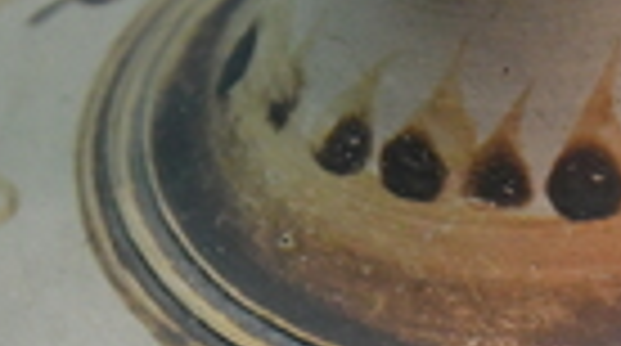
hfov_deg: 3.6
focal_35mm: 603
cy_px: 600
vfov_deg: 2.0
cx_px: 486
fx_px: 9910
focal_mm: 120
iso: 8000
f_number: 8
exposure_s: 1/400
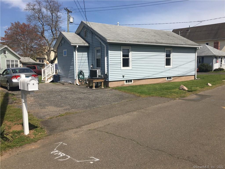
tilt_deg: -4.8
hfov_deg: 61.7
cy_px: 84
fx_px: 188
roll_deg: -0.9
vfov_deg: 48.2
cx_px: 112
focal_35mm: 29
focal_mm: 4.15
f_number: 2.2
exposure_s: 1/2747
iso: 25
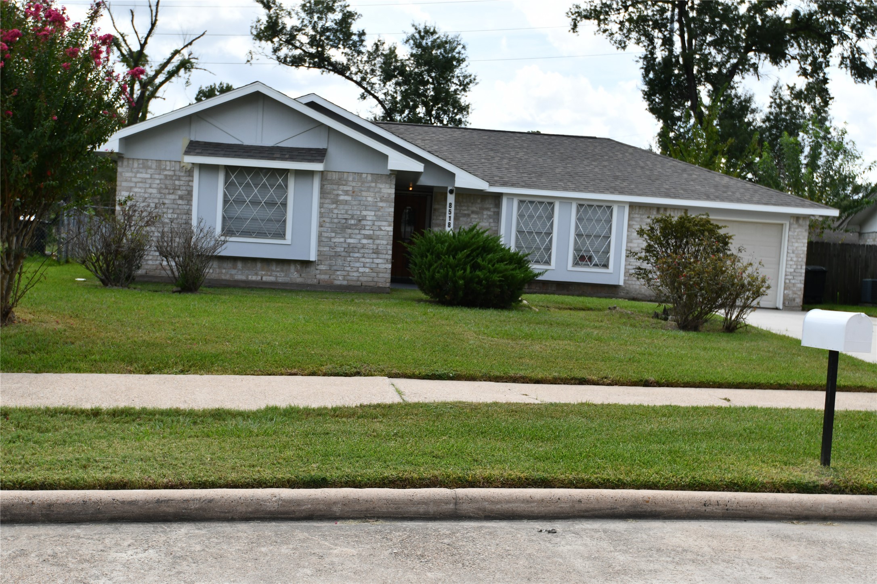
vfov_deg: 31.9
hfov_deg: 46.4
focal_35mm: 42
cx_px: 438
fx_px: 1023
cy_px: 292
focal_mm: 35
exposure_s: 1/2500
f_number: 5
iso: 400
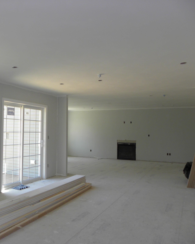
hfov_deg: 42.0
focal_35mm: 34
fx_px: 245
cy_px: 122
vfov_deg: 52.8
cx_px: 49
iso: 69
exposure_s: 1/85.6
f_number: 2.8
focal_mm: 4.6
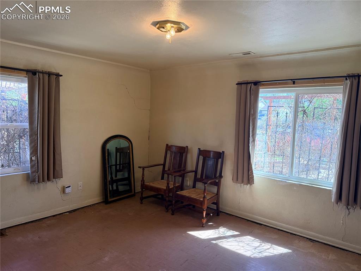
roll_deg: -2.2
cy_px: 136
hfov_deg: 71.6
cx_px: 180
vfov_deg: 56.8
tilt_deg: -2.9
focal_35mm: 24
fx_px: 250
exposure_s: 1/231
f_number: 1.78
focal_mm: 6.76
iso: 200
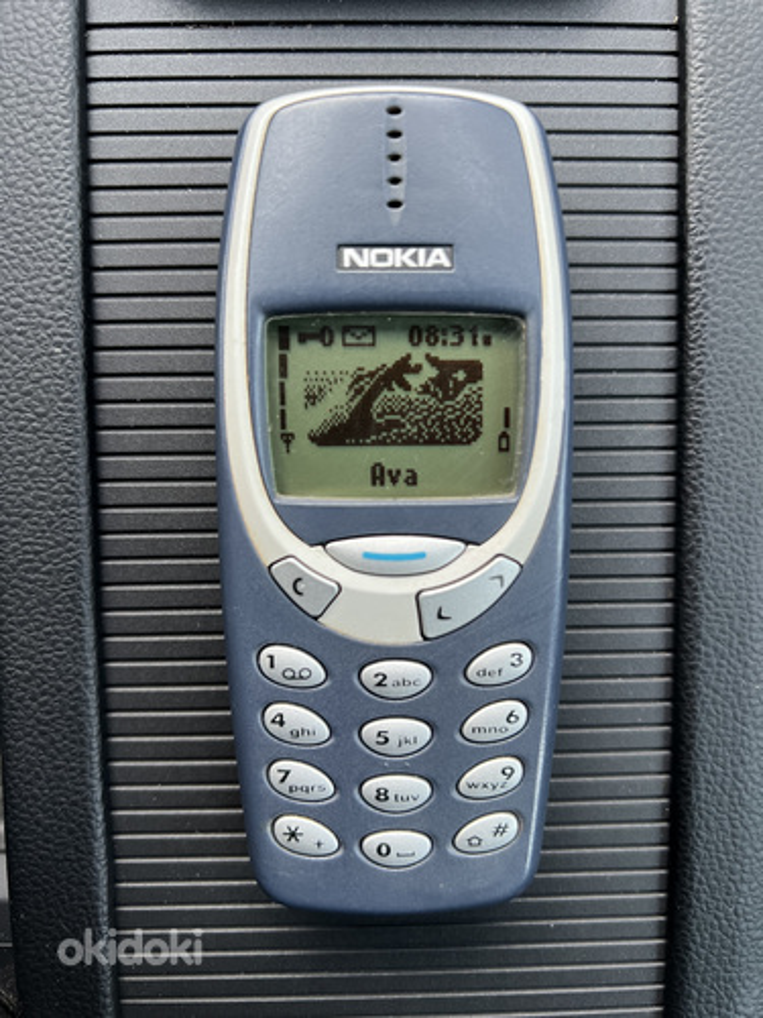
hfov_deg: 53.1
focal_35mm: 26
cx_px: 382
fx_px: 764
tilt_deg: -82.9
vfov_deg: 67.3
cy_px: 509
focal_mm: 5.7
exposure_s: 1/60
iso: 160
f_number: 1.5
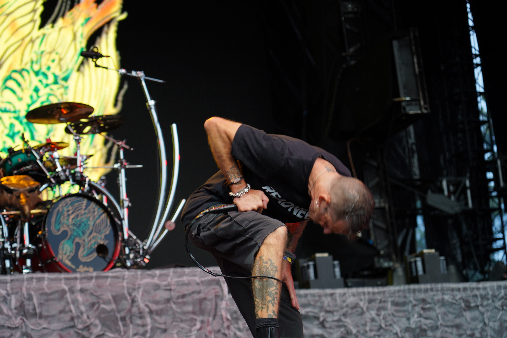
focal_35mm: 89
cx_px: 254
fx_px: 1253
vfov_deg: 15.4
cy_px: 169
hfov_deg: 22.9
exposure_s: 1/100
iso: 200
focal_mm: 89
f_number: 4
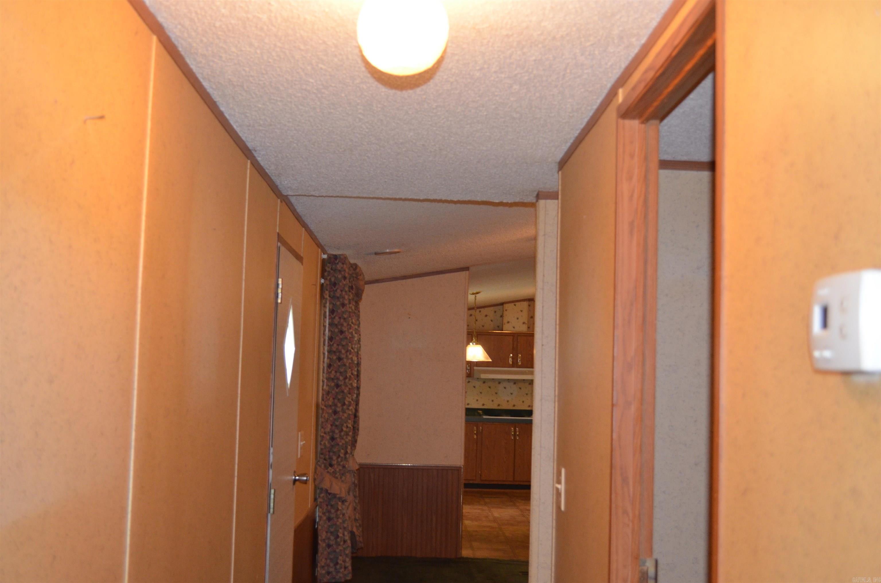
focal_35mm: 44
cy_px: 292
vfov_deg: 30.7
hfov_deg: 45.0
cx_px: 440
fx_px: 1062
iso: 1250
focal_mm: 29
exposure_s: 1/60
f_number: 4.5
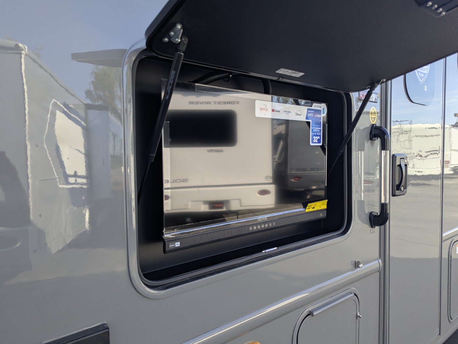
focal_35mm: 24
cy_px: 172
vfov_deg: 56.9
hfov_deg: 71.5
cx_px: 229
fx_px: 318
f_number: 1.85
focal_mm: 6.81
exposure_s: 1/313
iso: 45
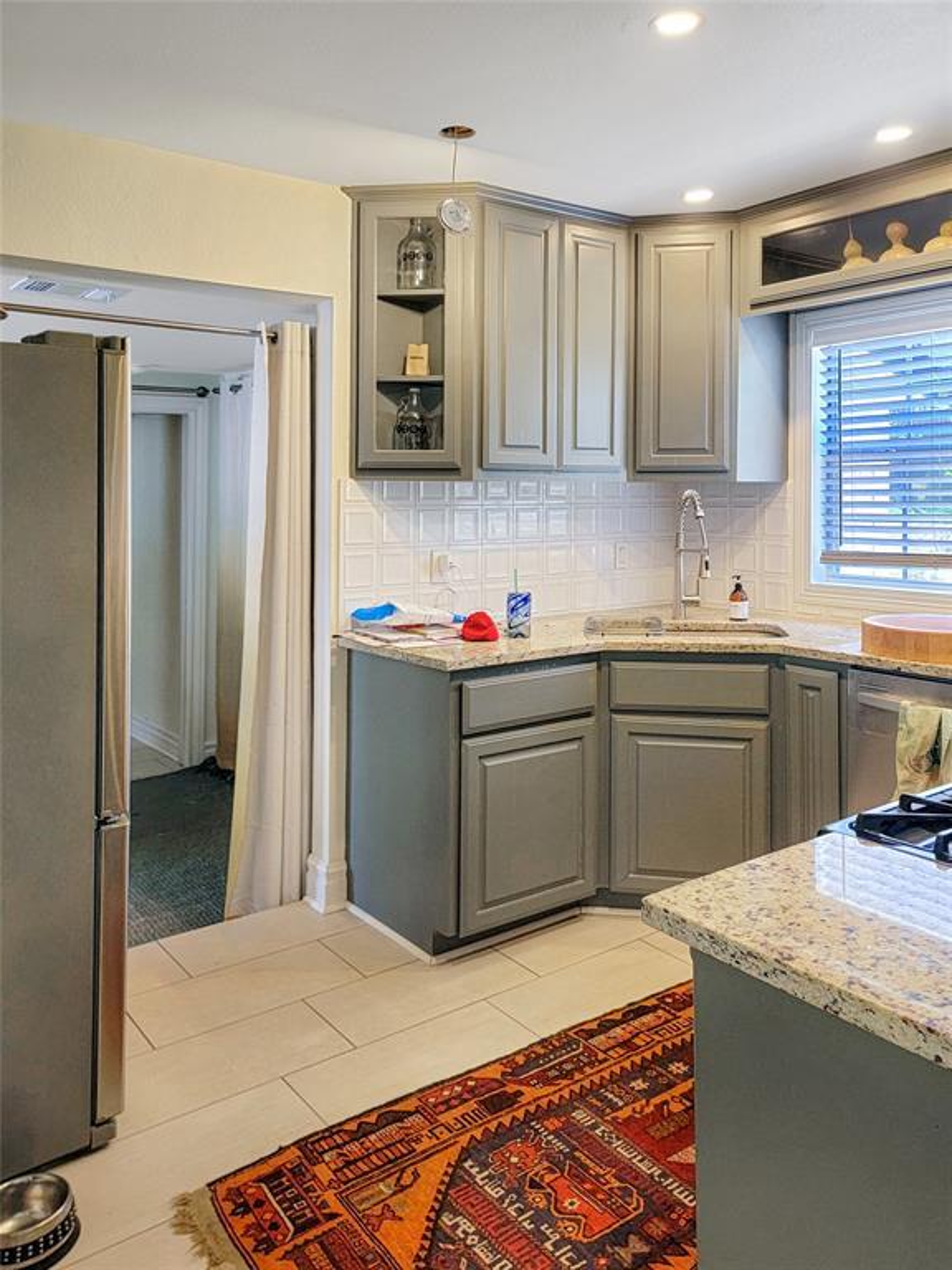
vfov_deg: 71.6
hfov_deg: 56.8
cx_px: 476
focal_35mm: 24
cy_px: 635
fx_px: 880
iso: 200
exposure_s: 1/119
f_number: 1.8
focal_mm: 6.7
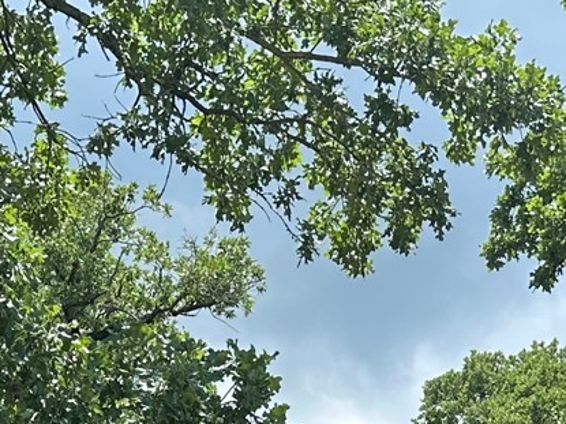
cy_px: 746
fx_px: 1814
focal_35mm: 111
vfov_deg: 12.3
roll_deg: -0.2
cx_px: 222
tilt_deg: +6.4
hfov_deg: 17.7
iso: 80
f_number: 1.78
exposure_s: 1/1845
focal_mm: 6.86
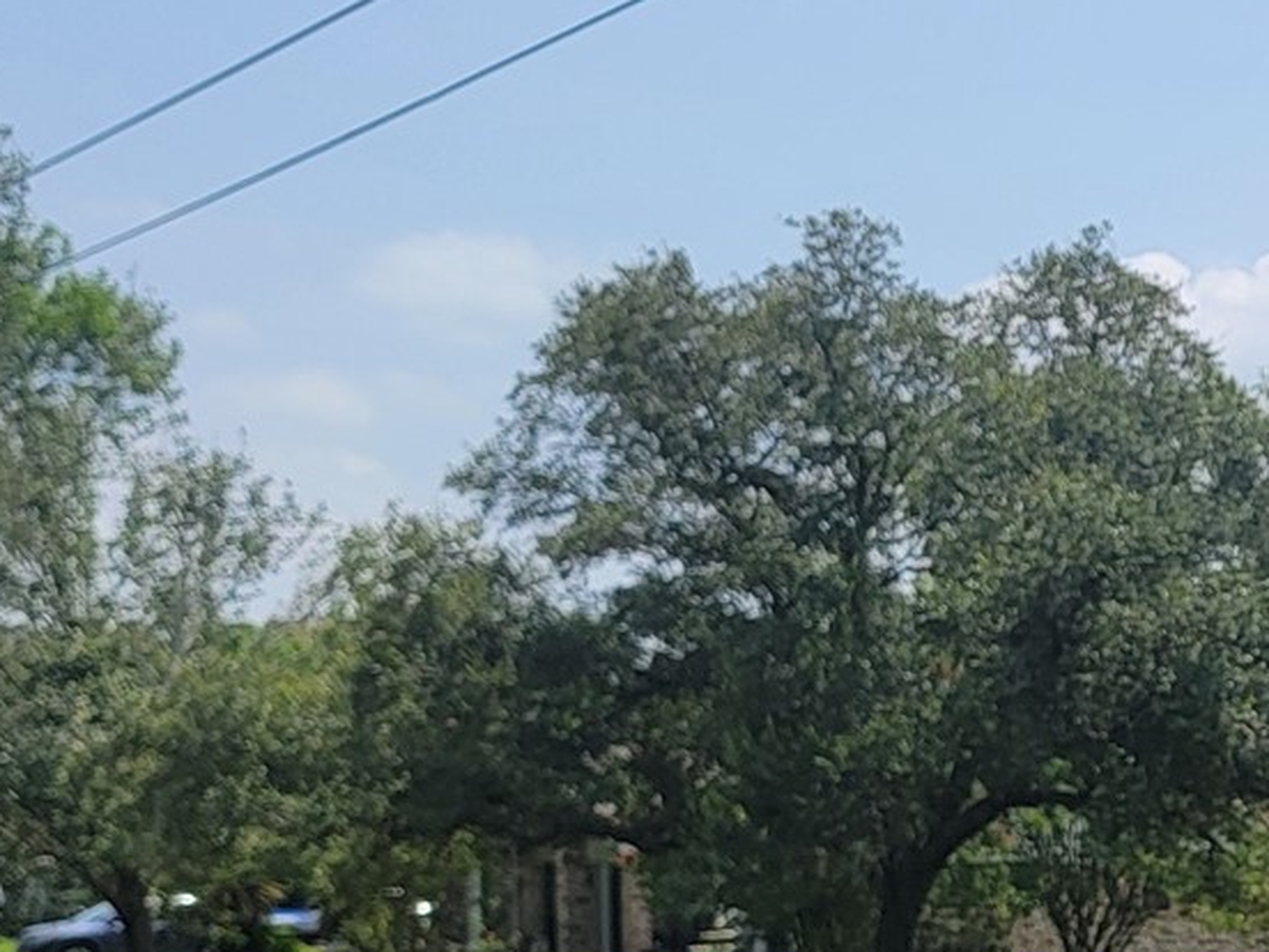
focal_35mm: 89
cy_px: 1055
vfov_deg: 16.1
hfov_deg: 19.4
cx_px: 1862
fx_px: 3263
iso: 16
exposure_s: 1/1222
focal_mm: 6.7
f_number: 1.8
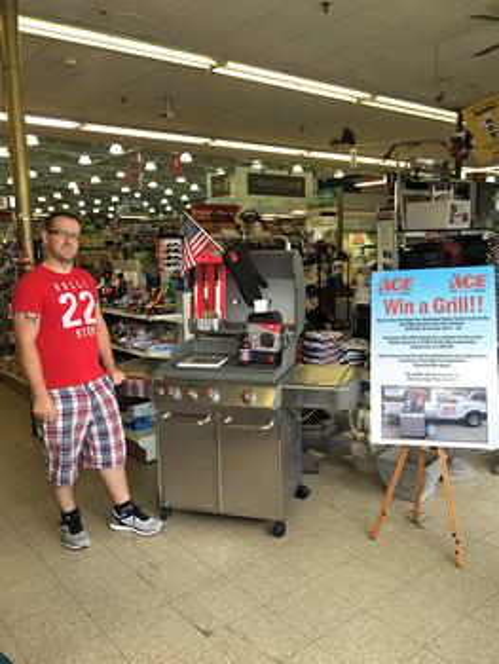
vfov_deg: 61.6
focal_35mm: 29
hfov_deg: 48.3
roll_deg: +1.2
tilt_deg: -9.2
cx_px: 250
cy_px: 332
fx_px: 557
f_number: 2.2
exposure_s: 1/120
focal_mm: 4.15
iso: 32
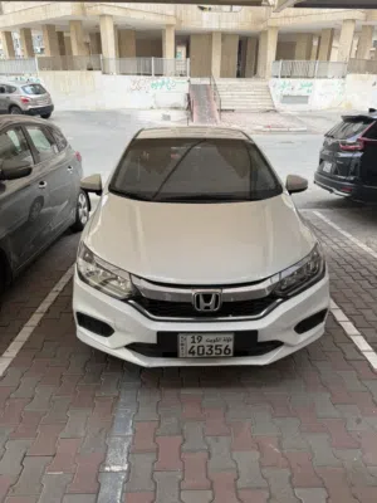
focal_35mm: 24
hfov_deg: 56.8
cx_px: 188
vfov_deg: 71.6
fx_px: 349
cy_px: 252
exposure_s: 1/757
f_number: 1.78
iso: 80
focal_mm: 6.76
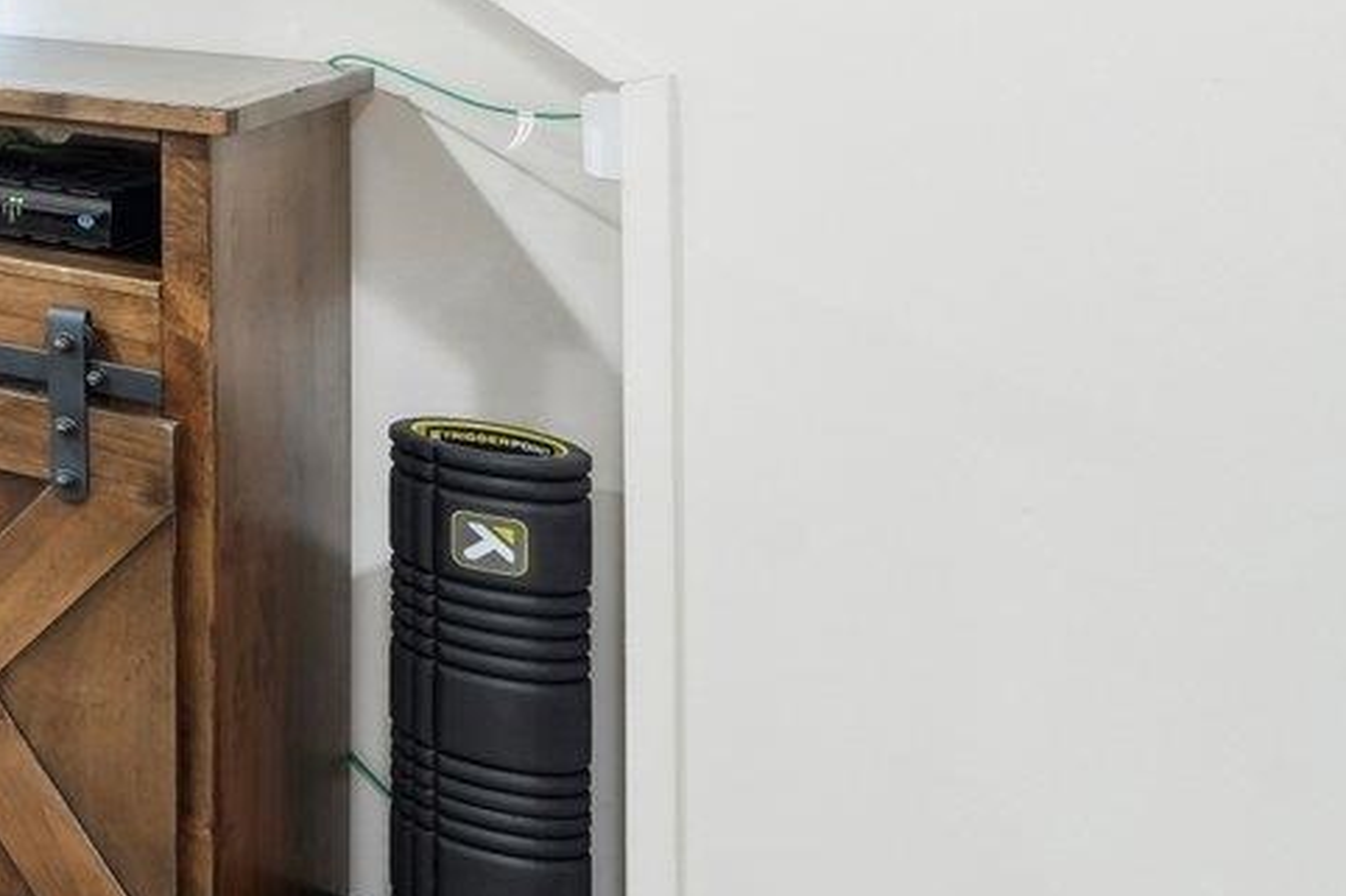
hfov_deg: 18.4
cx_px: -1458
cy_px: -227
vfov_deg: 23.7
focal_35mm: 51
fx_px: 1906
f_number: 8
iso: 800
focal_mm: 12
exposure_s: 1/4
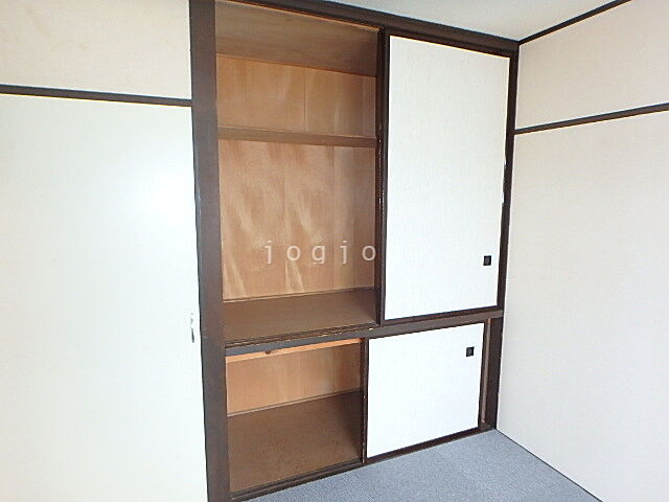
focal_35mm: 21
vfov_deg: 63.4
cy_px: 251
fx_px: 406
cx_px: 334
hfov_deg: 79.0
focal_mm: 3.7
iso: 400
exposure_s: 1/30
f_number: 3.5
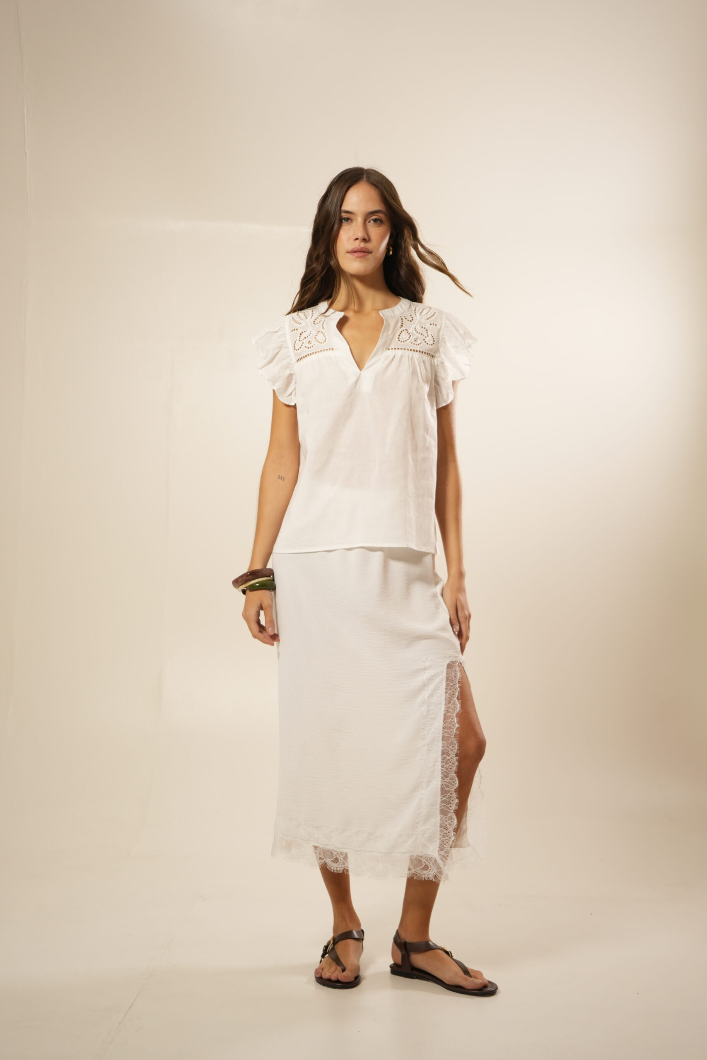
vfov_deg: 39.6
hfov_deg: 27.0
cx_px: 354
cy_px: 530
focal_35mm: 50
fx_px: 1473
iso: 640
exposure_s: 1/125
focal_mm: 50
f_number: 2.8
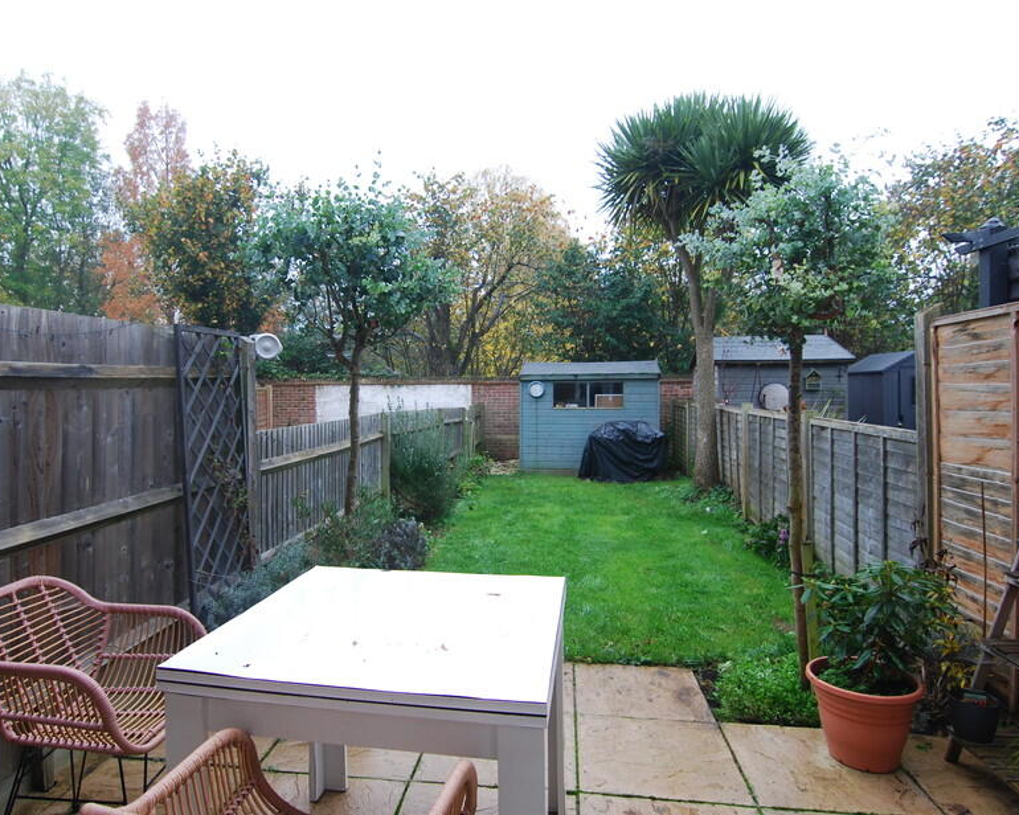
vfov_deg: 66.5
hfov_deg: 78.5
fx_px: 622
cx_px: 467
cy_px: 400
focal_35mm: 21
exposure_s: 1/80
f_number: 4.5
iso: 200
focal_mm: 11
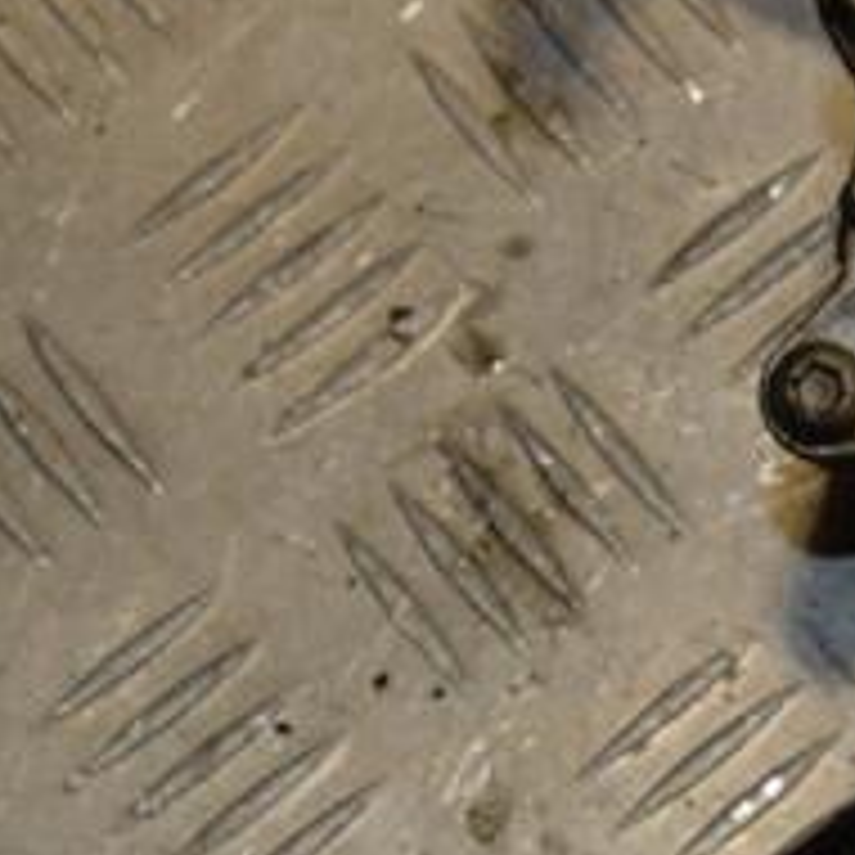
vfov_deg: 10.9
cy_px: 356
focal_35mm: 161
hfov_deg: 10.6
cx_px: 1125
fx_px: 4499
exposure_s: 1/200
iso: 800
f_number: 8
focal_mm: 40
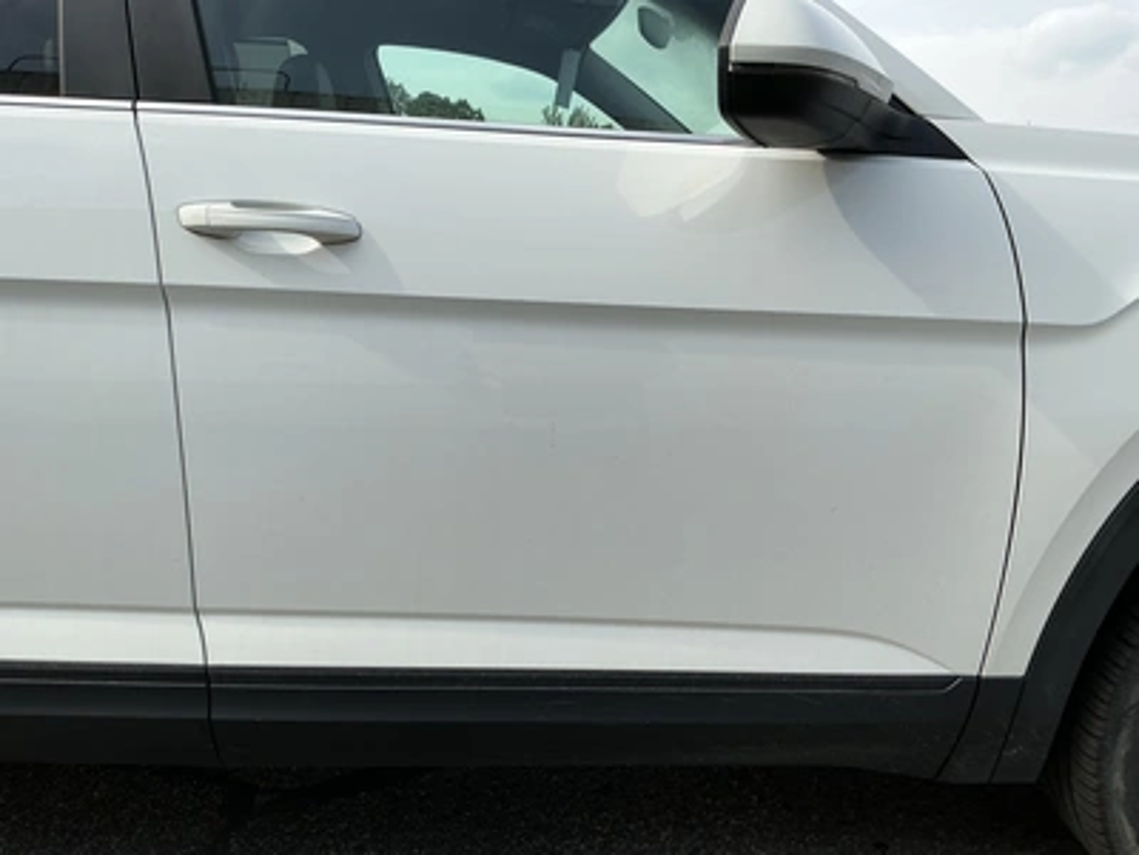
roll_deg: +0.0
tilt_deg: -13.4
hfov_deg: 63.4
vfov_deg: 49.7
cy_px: 428
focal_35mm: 28
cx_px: 570
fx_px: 921
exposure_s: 1/1055
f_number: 1.8
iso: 25
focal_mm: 3
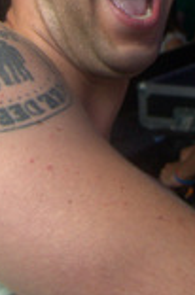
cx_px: 184
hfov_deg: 10.8
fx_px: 1022
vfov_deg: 15.6
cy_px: -95
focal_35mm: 125
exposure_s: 1/160
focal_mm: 18
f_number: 3.5
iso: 1250
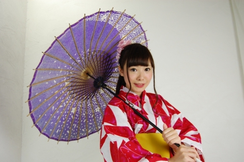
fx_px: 234
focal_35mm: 34
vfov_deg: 38.3
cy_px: 81
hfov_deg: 55.1
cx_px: 122
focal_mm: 23
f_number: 4.5
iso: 400
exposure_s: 1/80
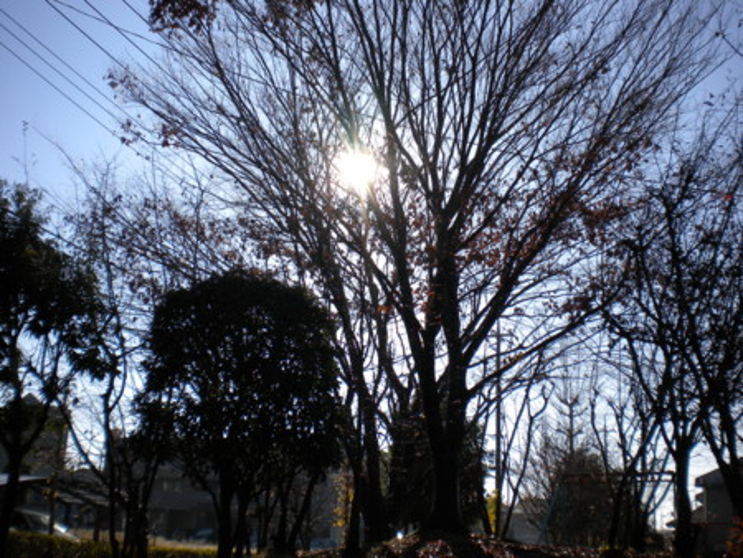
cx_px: 372
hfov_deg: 52.6
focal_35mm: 35
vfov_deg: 40.7
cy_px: 279
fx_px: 752
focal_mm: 6.3
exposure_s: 1/992
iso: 80
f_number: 4.6
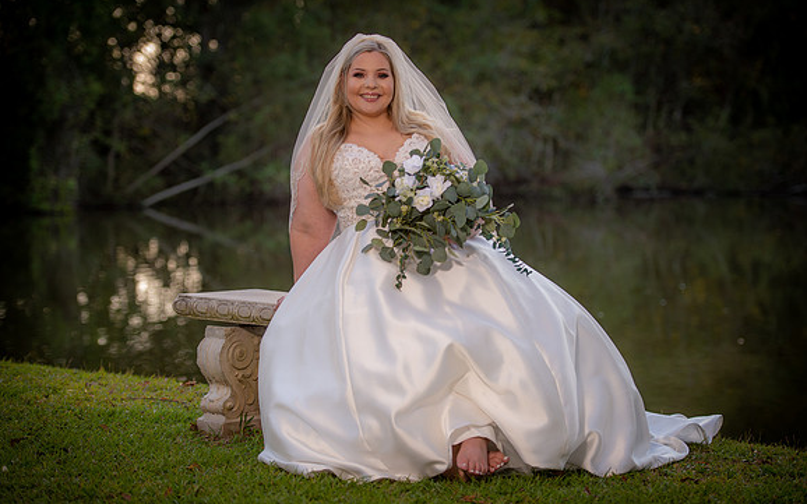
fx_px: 2023
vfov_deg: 14.2
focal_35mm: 92
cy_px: 262
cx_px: 404
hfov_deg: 22.6
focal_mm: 90
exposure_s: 1/200
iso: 80
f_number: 2.8
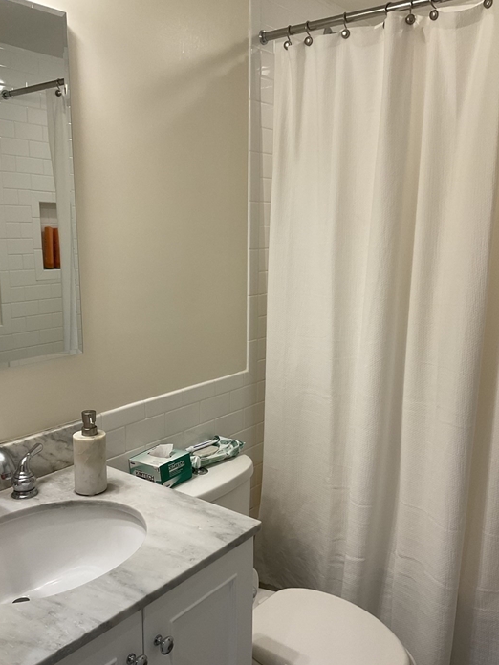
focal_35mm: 32
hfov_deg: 44.1
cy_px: 350
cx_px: 227
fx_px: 615
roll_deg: +0.8
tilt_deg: -11.1
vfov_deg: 56.8
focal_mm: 3
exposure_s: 1/60
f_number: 1.8
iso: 40
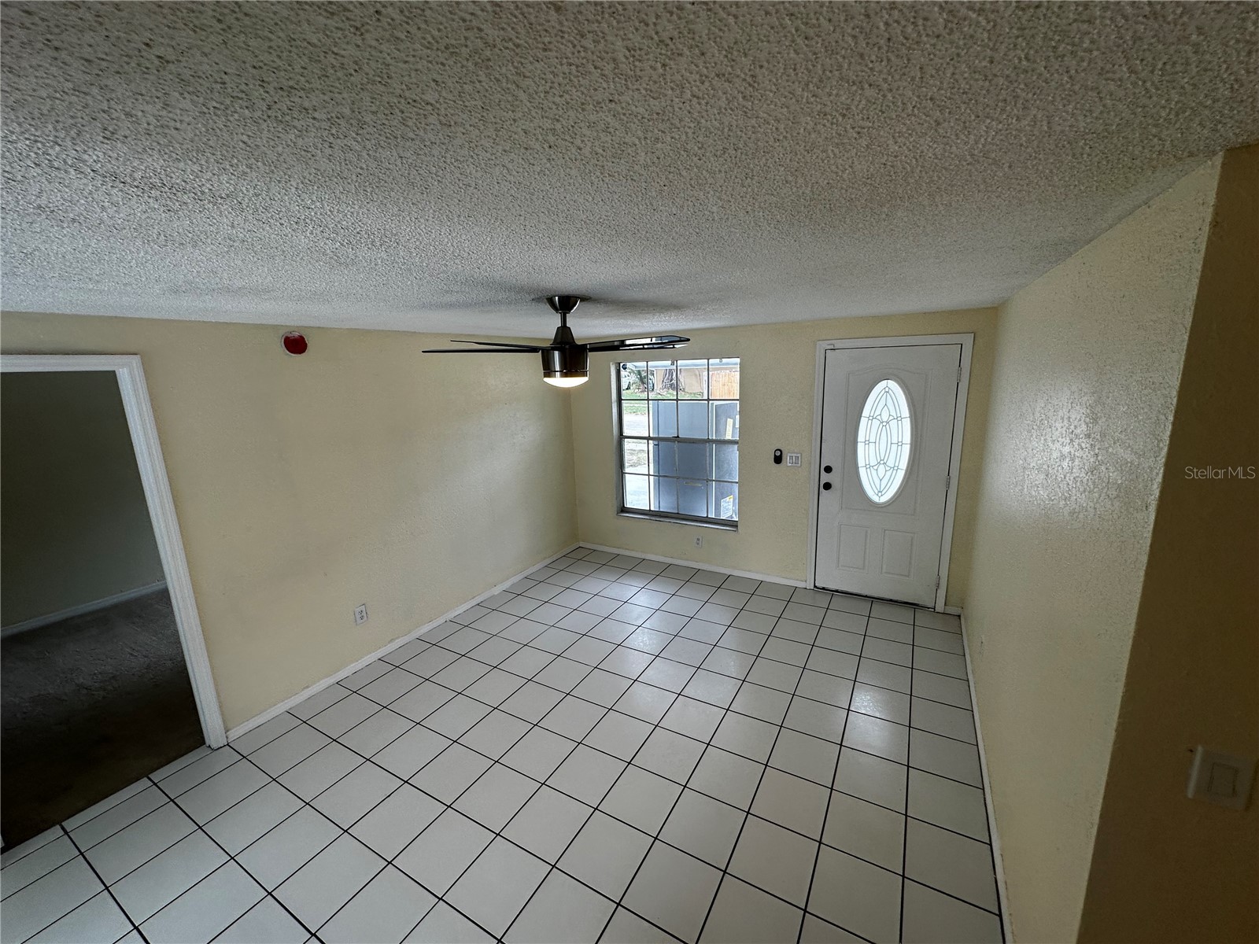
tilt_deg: -8.9
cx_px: 630
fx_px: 509
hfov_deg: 102.1
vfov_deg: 85.7
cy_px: 472
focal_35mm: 14
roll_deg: -0.2
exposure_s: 1/123
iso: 40
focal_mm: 2.22
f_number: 2.2
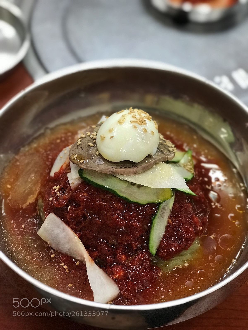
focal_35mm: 57
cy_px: 165
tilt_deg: -50.3
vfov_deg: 33.8
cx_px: 124
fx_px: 544
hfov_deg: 25.7
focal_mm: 6.6
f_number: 2.8
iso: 200
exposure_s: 1/60
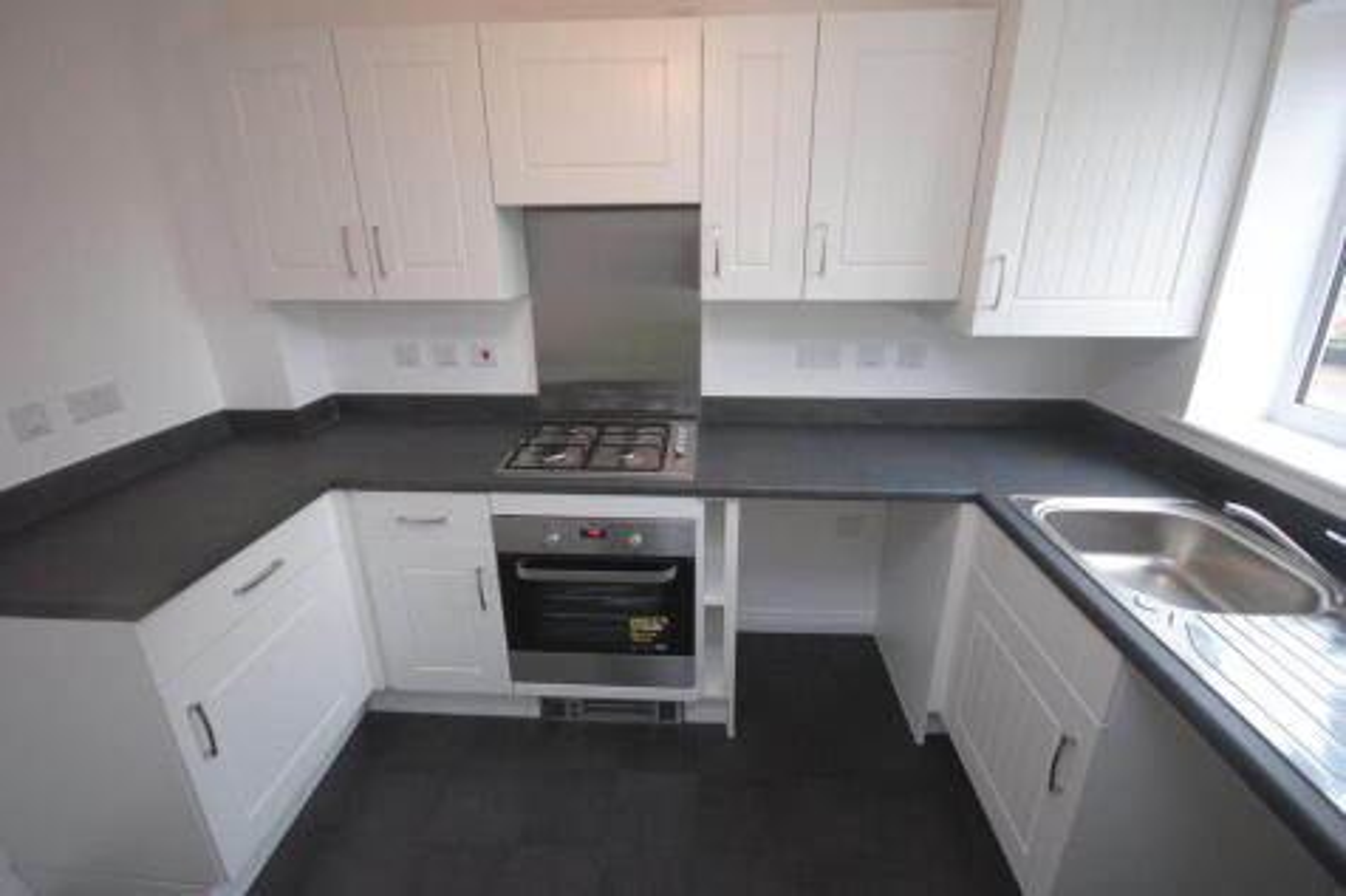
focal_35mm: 15
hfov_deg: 100.4
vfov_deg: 77.3
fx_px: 561
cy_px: 448
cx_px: 673
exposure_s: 1/40
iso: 400
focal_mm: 10
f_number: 4
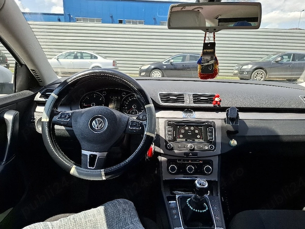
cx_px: 152
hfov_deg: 73.9
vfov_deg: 58.9
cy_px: 114
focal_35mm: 23
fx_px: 203
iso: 50
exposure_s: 1/769
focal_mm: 5.54
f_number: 1.8
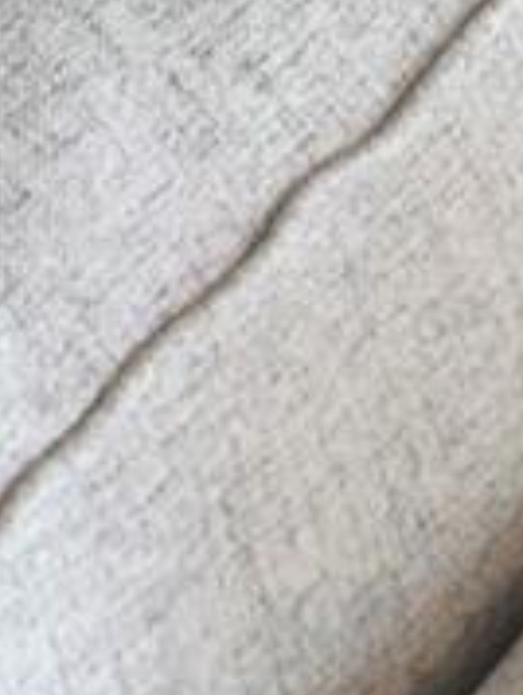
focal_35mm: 175
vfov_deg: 8.8
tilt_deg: -5.3
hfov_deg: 8.2
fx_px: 3517
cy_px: -1538
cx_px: -433
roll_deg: +0.6
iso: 40
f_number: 1.6
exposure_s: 1/35
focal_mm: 5.96
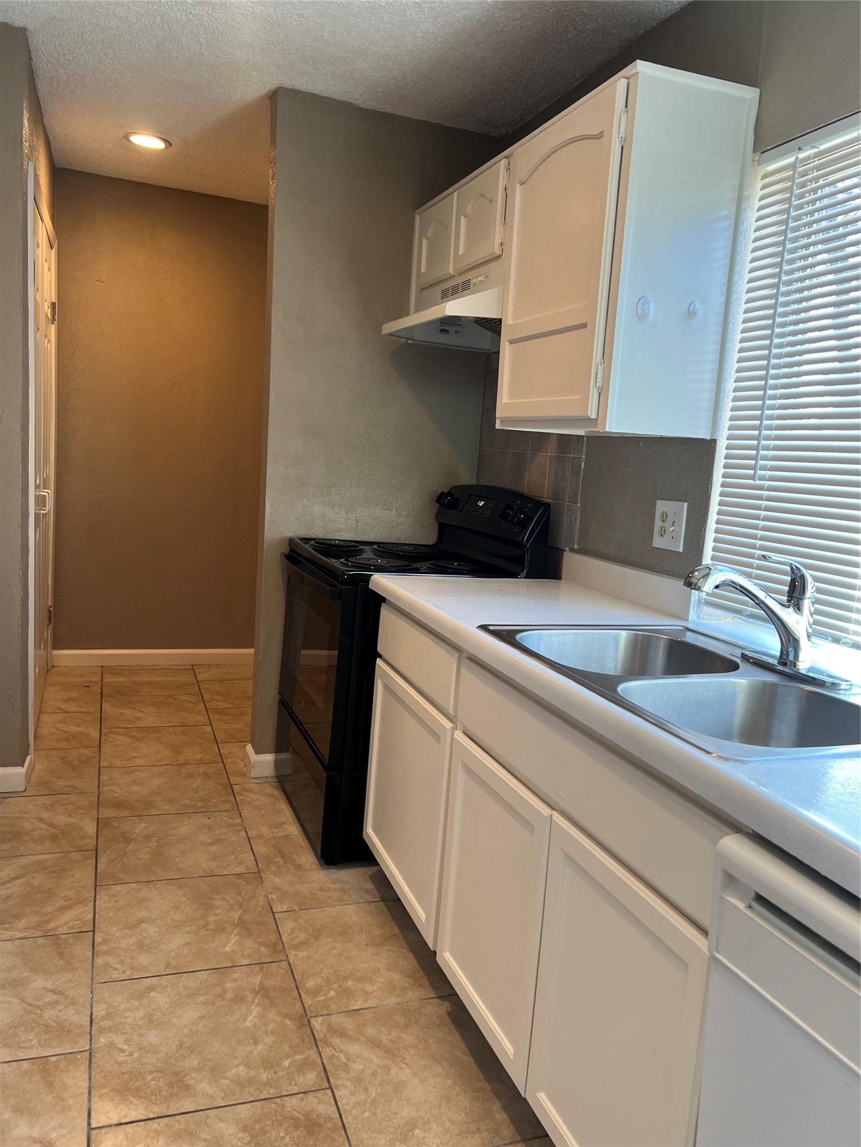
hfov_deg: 53.1
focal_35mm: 26
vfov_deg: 67.3
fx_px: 862
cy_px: 574
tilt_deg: -9.8
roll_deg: -4.7
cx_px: 430
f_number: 1.5
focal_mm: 5.7
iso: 100
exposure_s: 1/120
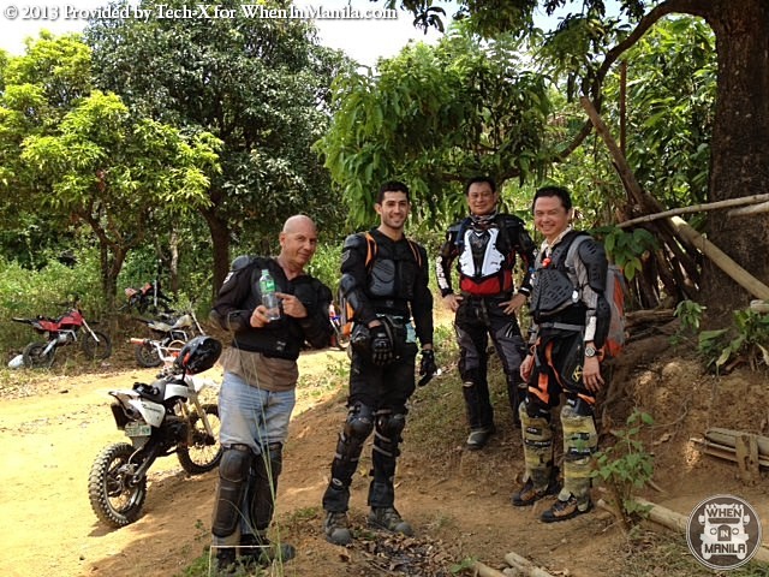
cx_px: 384
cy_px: 288
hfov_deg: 52.6
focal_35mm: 35
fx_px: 778
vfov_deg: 40.7
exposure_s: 1/546
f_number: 2.4
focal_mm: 4.28
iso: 50
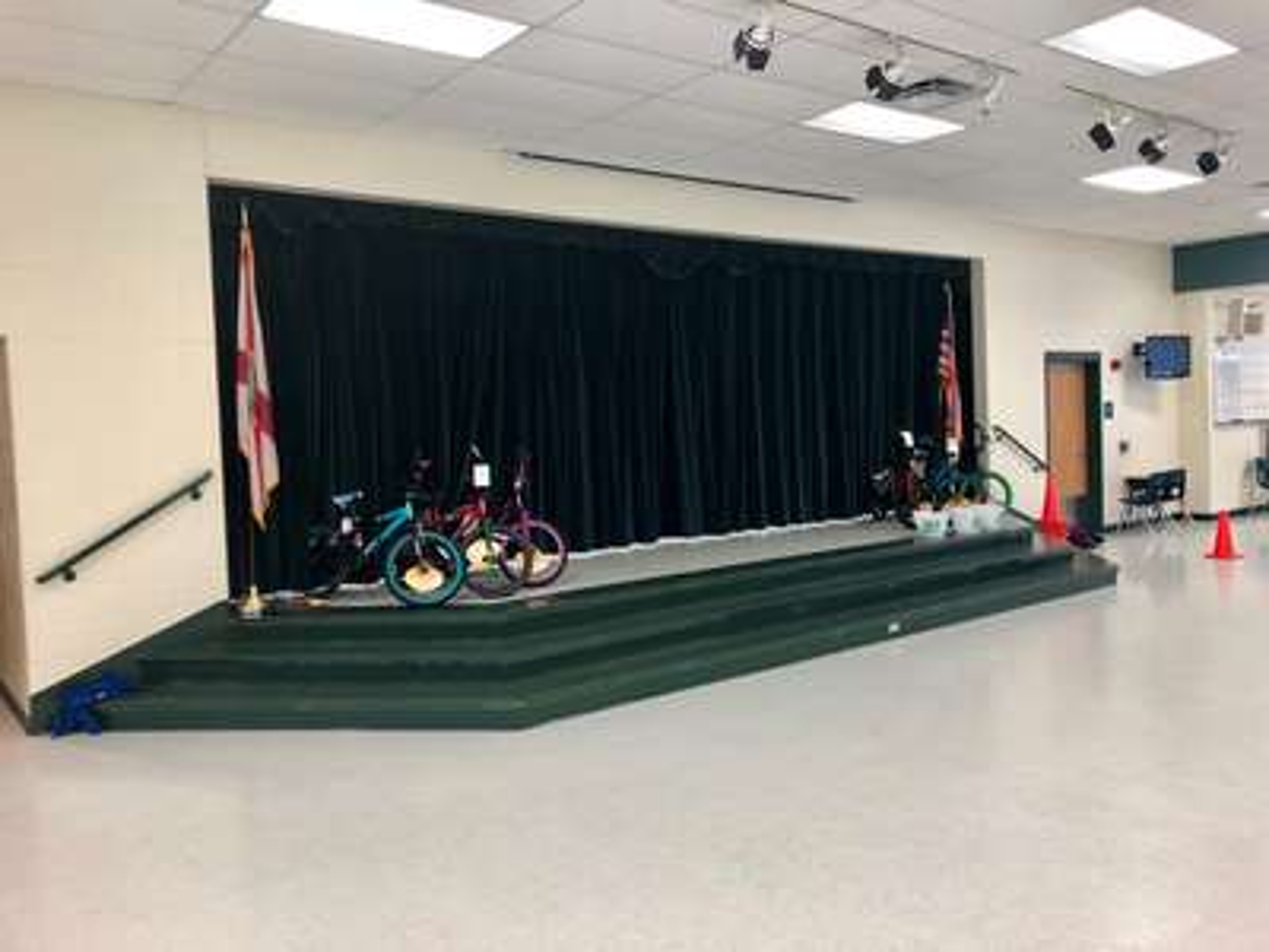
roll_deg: +4.5
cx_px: 634
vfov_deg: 49.7
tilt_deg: -1.7
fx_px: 1026
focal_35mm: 28
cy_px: 476
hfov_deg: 63.4
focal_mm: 4
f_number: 1.8
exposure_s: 1/24
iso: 40
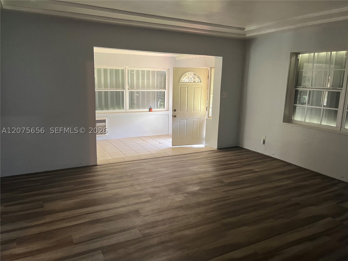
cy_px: 130
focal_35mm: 26
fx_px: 261
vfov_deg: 53.1
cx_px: 174
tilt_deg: -11.3
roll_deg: -1.4
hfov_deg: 67.3
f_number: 1.6
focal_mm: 5.1
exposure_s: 1/60
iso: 200
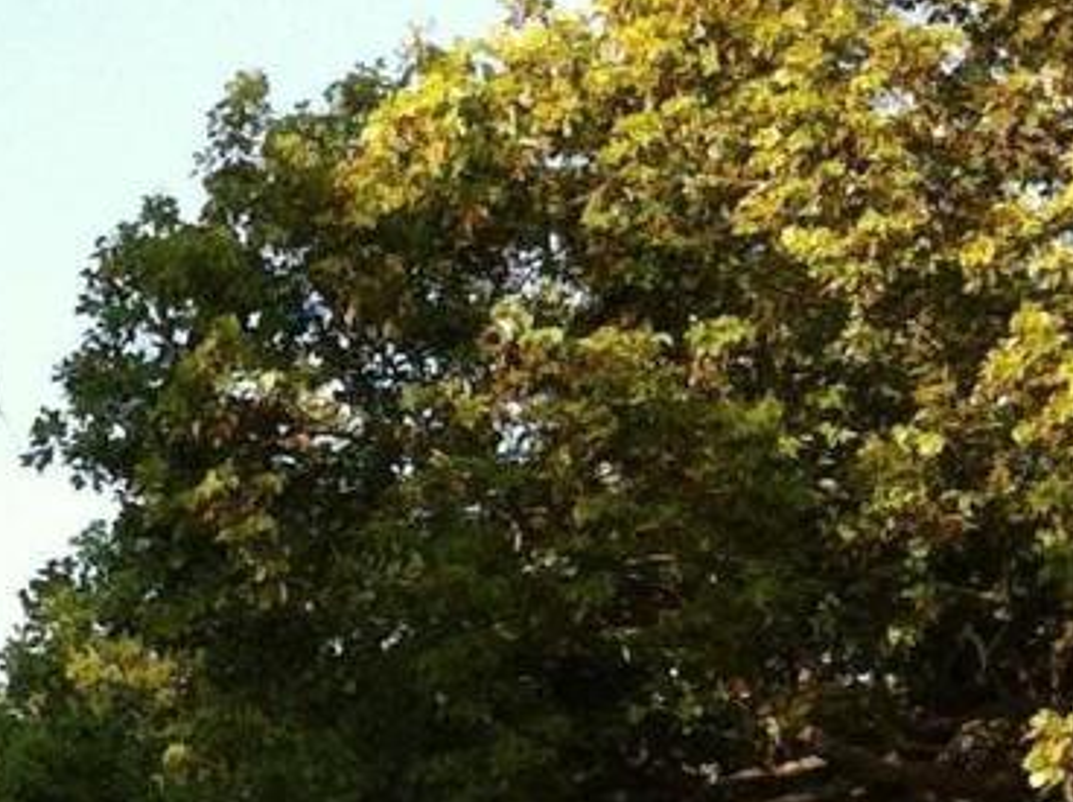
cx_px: -1114
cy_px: 1468
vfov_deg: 7.6
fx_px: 5882
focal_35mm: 190
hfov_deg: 9.7
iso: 80
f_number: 2.8
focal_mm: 3.85
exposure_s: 1/372
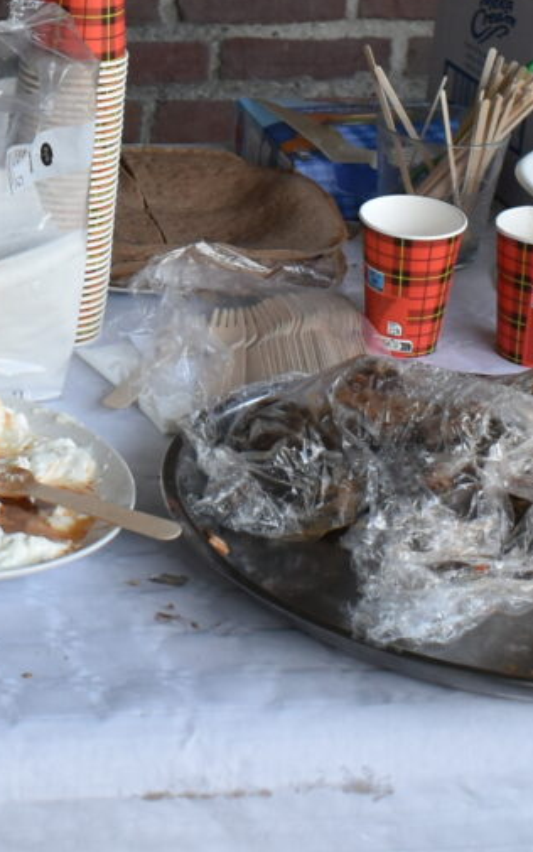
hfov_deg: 9.9
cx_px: -157
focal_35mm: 130
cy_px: 8
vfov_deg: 15.8
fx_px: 3020
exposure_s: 1/250
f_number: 3.8
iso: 400
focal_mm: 21
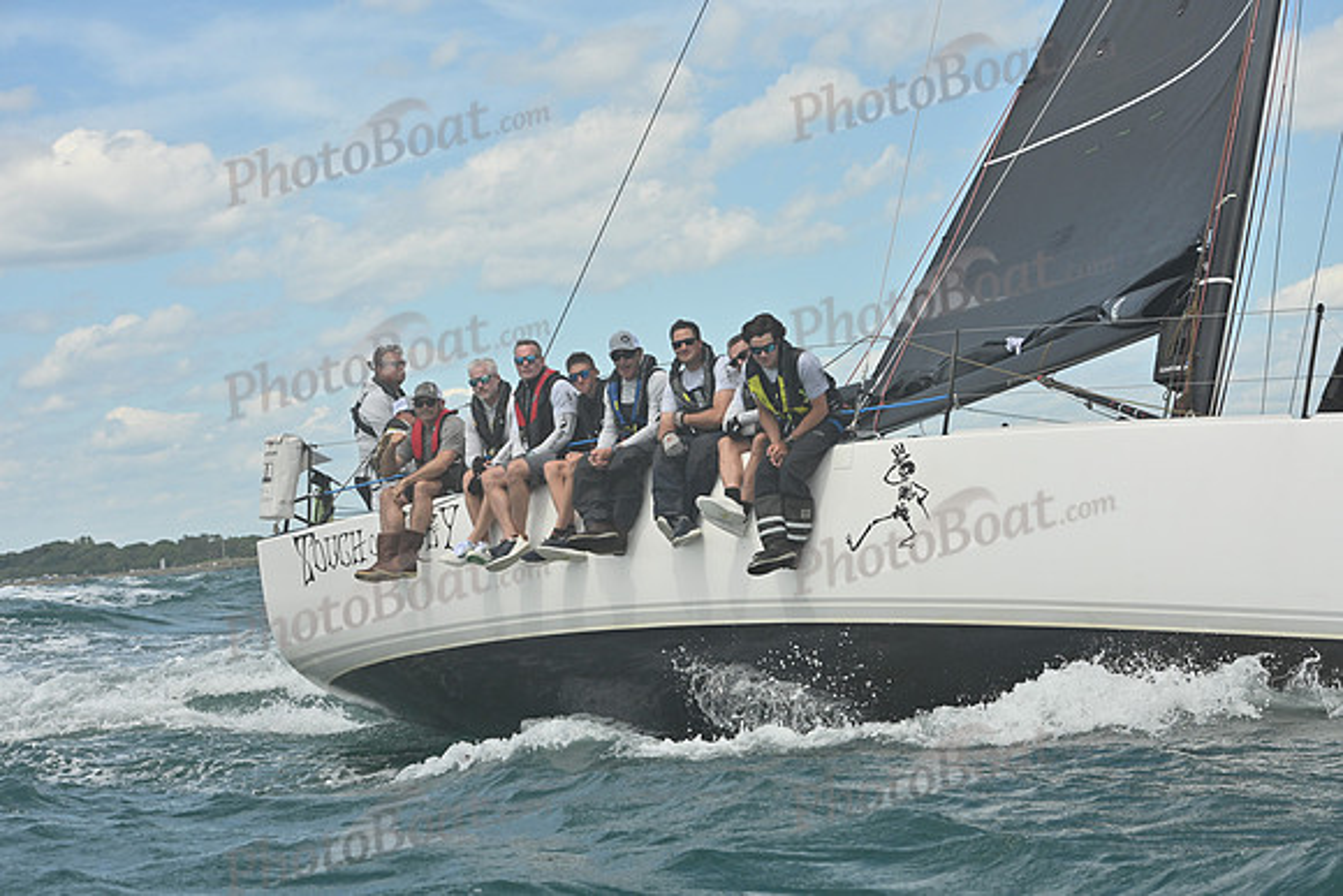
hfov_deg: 22.1
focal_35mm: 92
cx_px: 672
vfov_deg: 14.9
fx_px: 3433
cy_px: 448
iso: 320
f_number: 9
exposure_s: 1/1250
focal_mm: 92
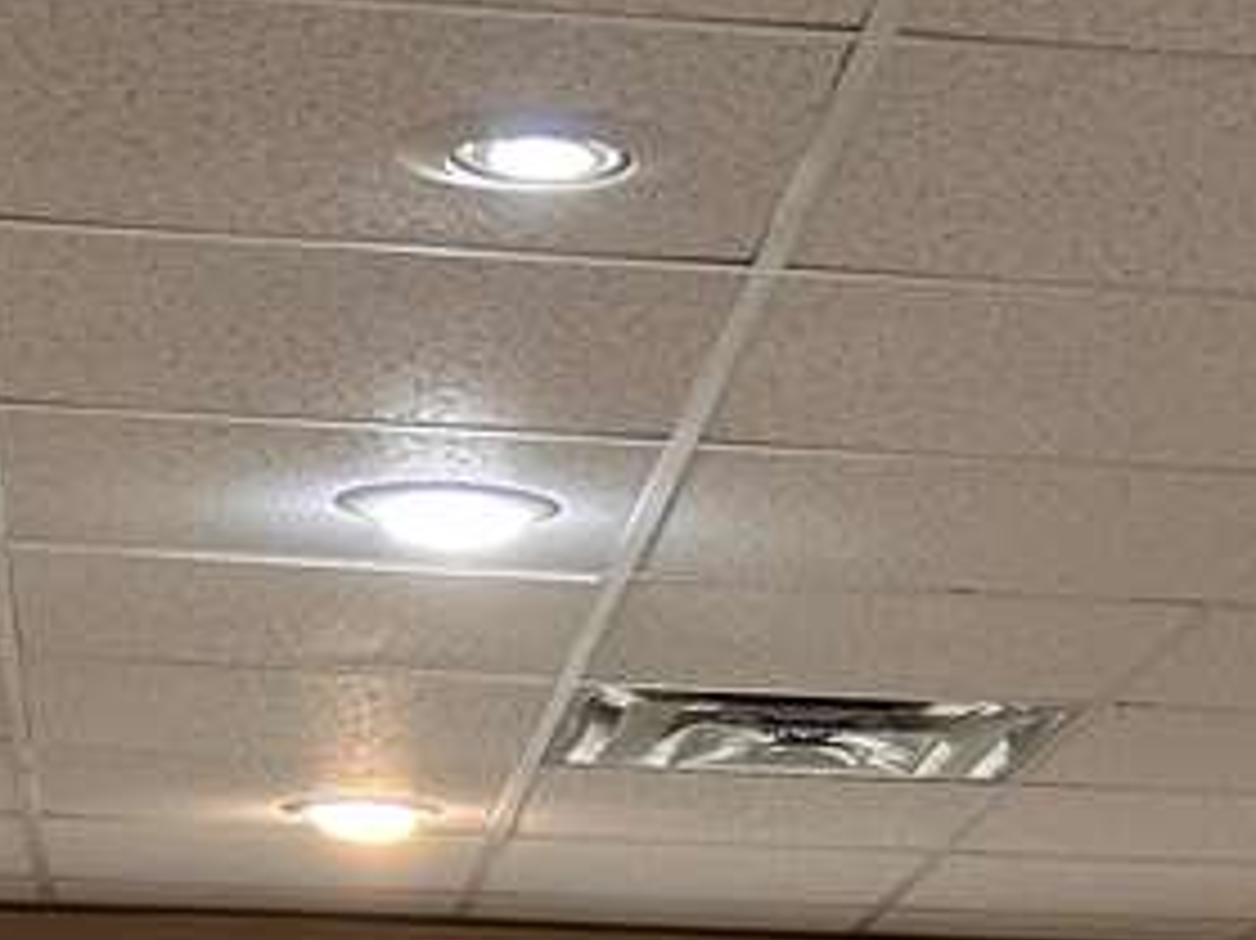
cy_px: 1900
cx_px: 1265
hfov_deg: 13.9
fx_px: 5078
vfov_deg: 9.8
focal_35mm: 140
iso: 80
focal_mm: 5.7
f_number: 1.5
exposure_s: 1/60
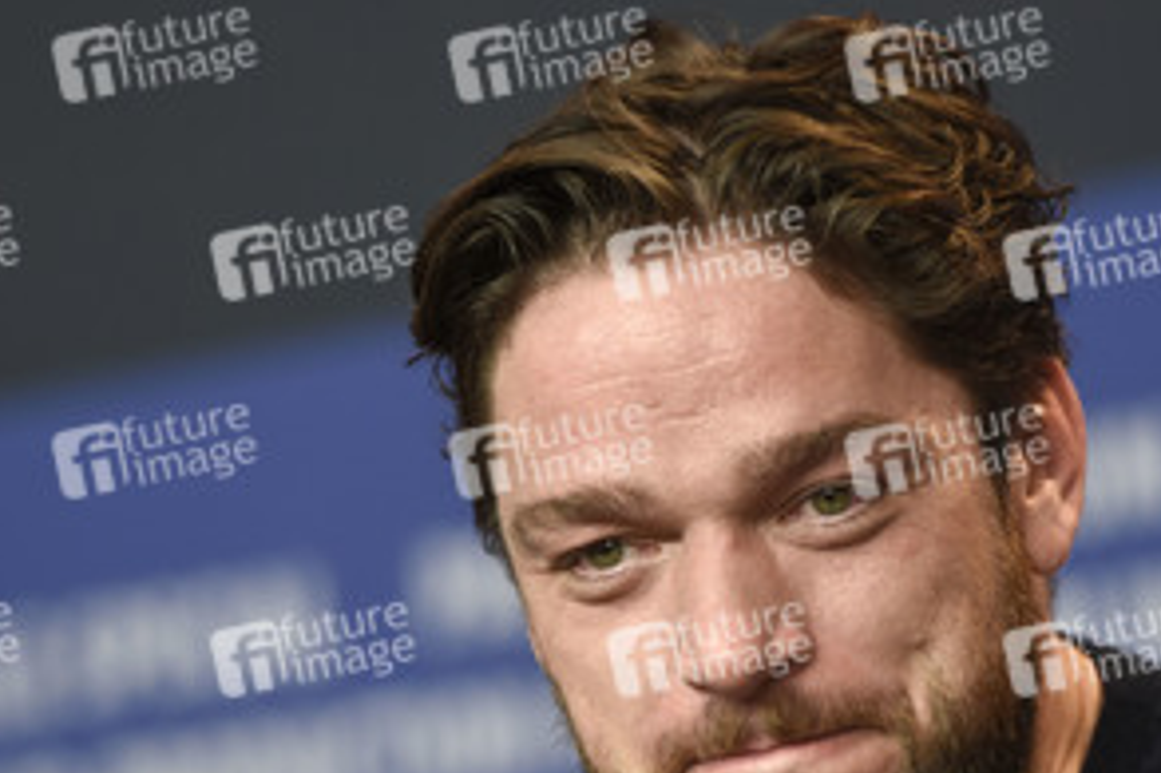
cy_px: 551
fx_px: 14891
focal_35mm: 462
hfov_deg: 4.5
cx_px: 604
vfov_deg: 3.0
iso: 640
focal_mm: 200
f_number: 3.2
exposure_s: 1/320
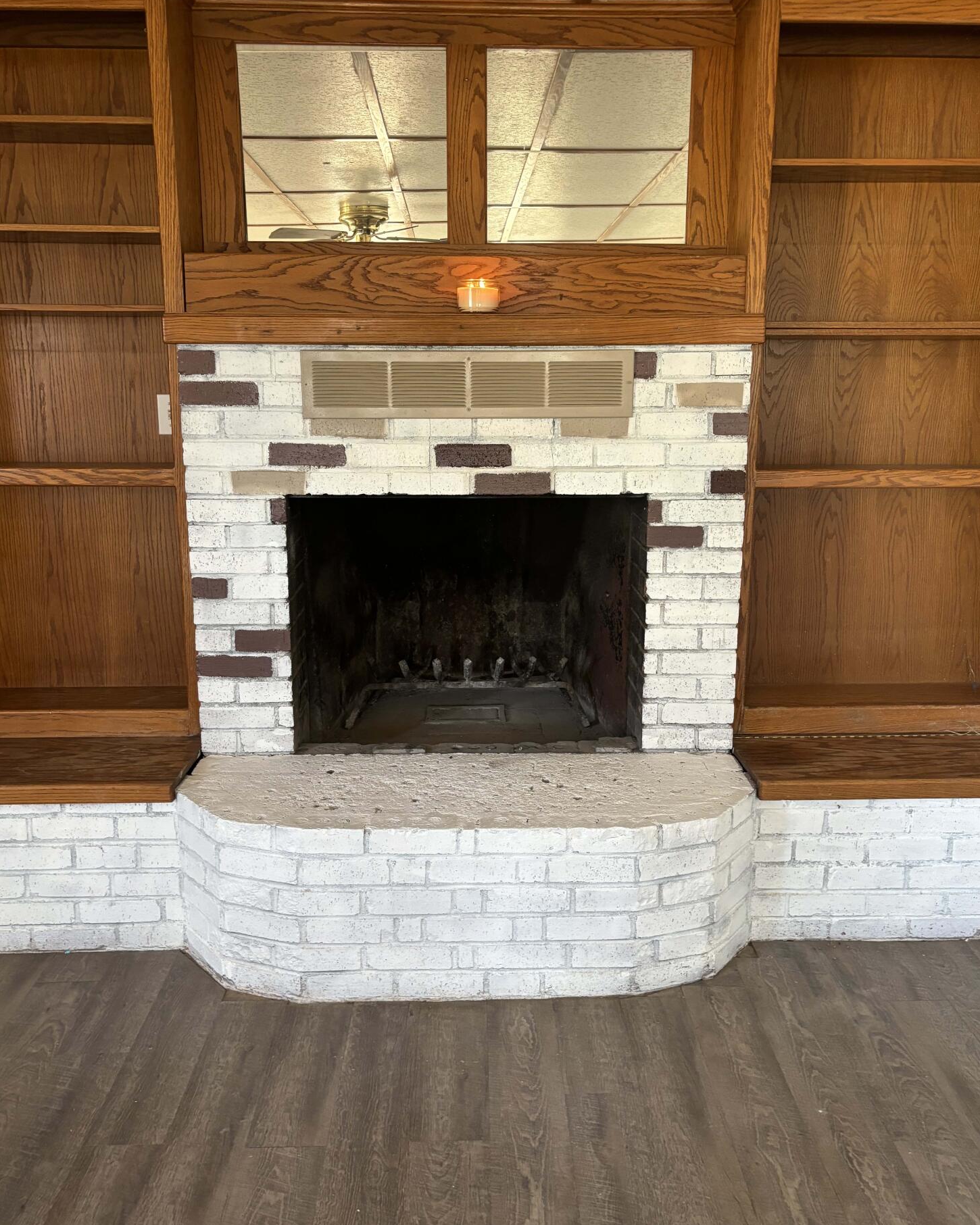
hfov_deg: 51.5
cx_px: 495
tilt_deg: -11.7
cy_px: 574
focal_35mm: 28
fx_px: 1015
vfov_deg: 62.2
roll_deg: -0.1
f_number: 1.6
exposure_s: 1/60
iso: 200
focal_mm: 5.96
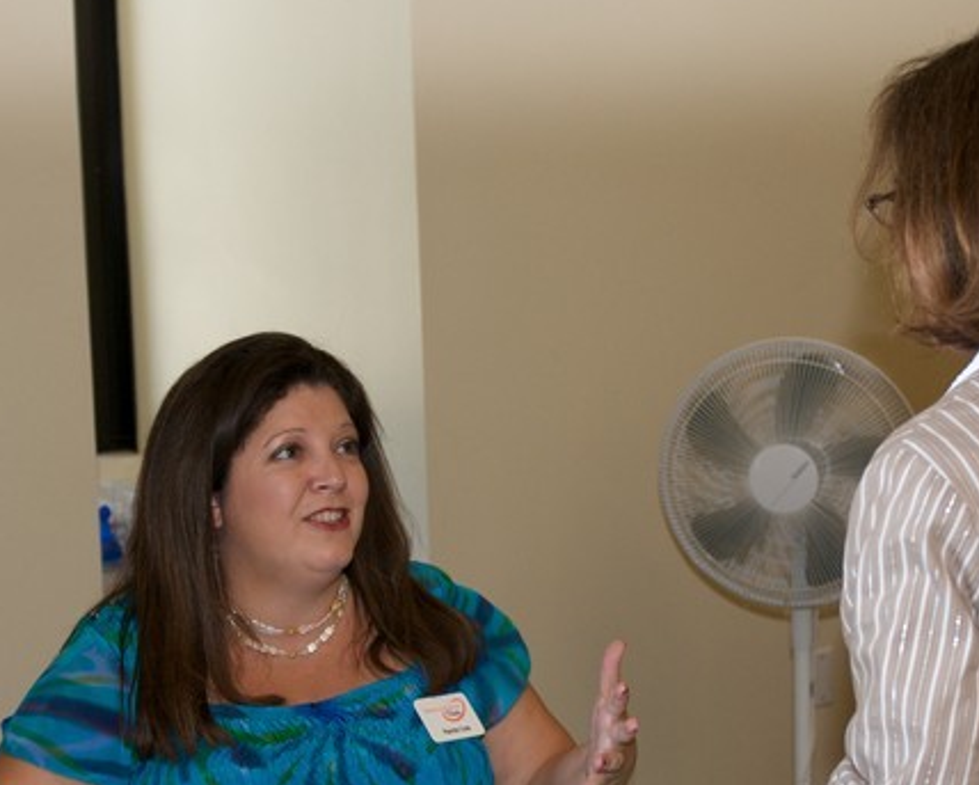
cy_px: 517
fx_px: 2436
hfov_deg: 22.7
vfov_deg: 18.3
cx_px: 567
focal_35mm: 84
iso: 400
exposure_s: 1/100
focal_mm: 32
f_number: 3.2
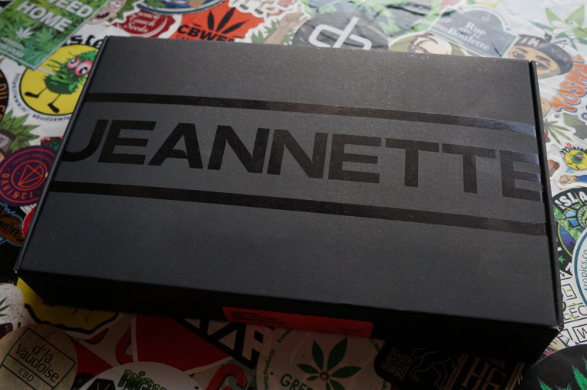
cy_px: 195
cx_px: 294
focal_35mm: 33
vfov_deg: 39.9
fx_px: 538
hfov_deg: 57.3
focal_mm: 22
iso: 800
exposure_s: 1/100
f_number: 7.1
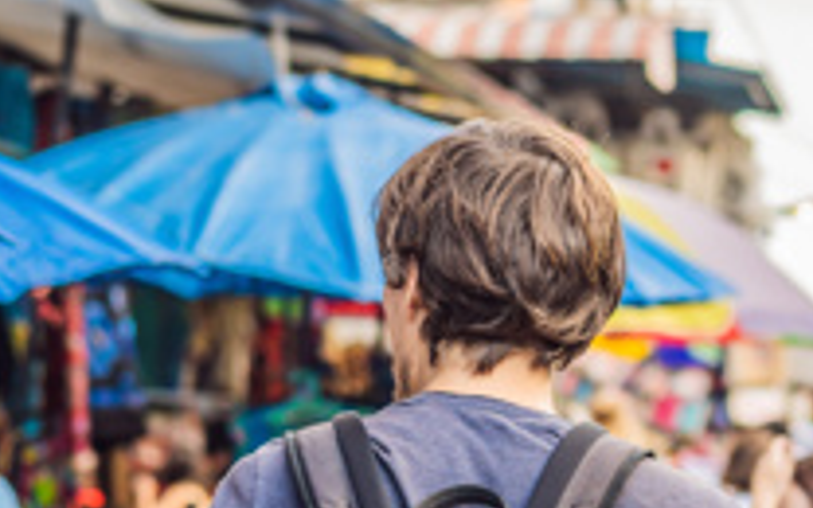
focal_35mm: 154
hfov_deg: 13.5
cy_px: 741
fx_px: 3412
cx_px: 696
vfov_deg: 8.3
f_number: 2.8
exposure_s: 1/200
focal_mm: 55
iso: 200
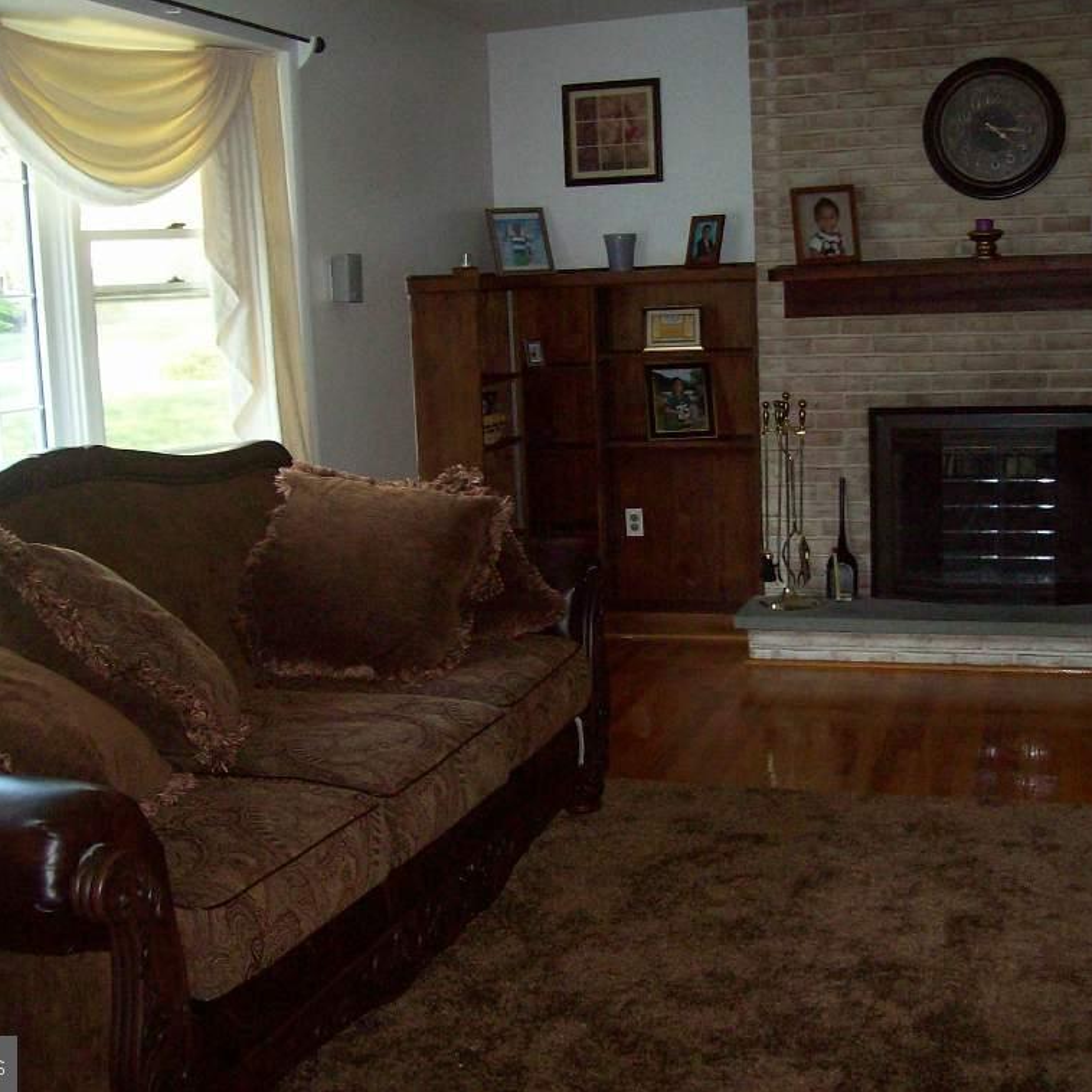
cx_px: 575
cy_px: 542
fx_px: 1535
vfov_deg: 39.2
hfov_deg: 39.2
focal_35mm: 43
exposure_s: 1/64
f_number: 2.7
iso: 140
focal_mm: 6
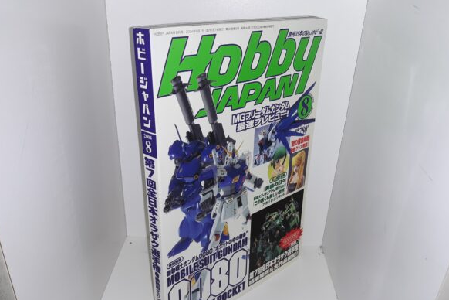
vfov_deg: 43.5
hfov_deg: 61.9
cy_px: 173
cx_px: 226
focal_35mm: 30
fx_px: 374
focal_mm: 3.7
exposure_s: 1/120
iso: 40
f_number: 1.7
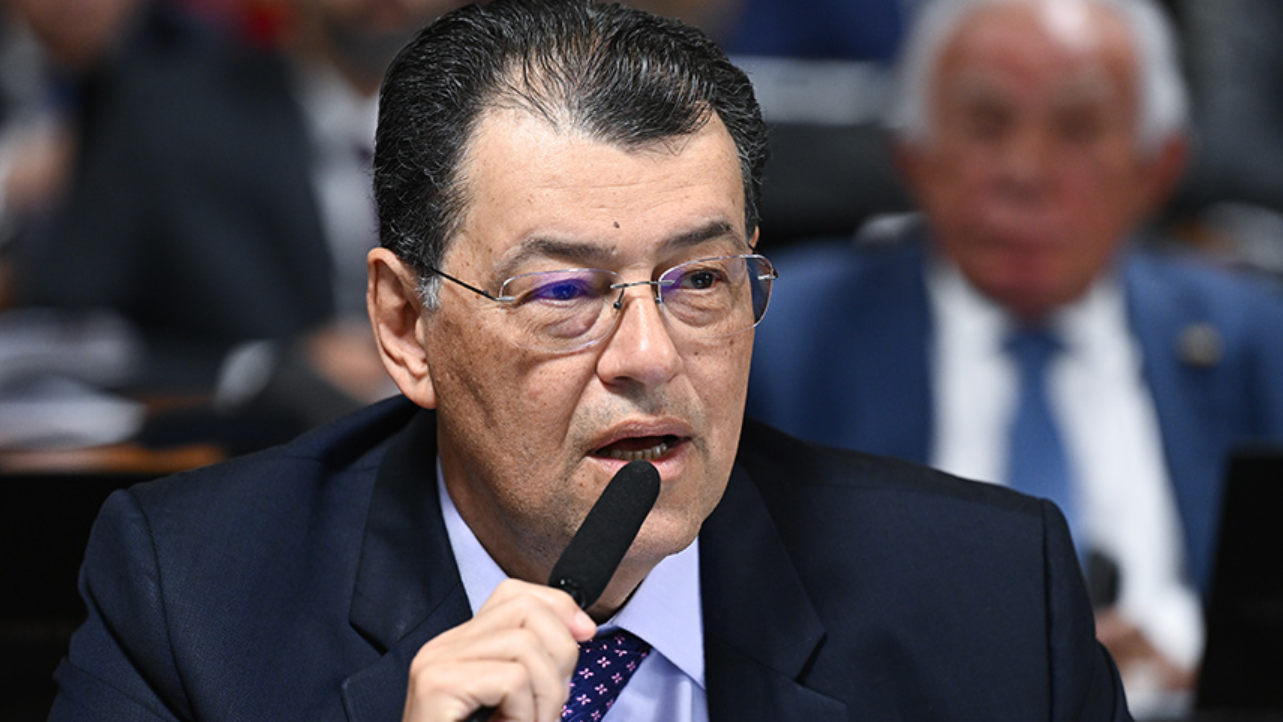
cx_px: 643
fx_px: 7146
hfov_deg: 10.3
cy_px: 383
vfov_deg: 5.8
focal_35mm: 210
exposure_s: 1/125
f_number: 3.5
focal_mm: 200
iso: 1600
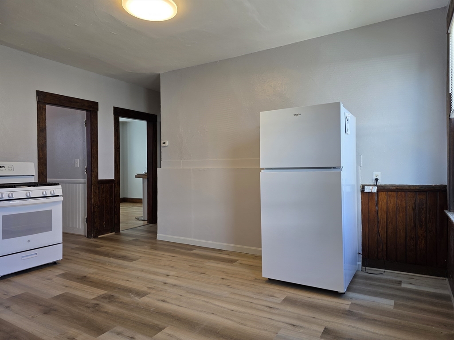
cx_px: 227
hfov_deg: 73.9
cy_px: 170
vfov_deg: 58.9
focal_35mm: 23
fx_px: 302
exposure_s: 1/120
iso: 80
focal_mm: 6.3
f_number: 1.7
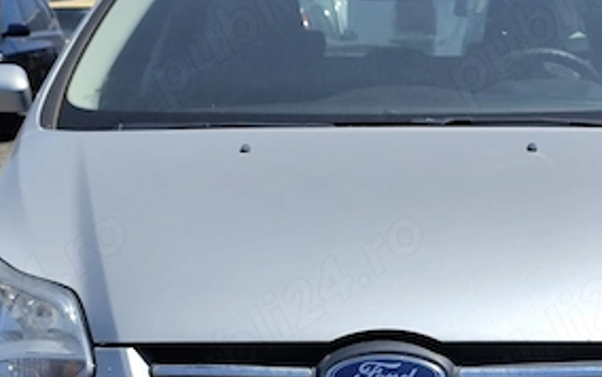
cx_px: 435
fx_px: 1691
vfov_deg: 12.6
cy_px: 341
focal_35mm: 103
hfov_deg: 20.1
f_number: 1.65
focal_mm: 6.19
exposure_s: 1/2456
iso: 50
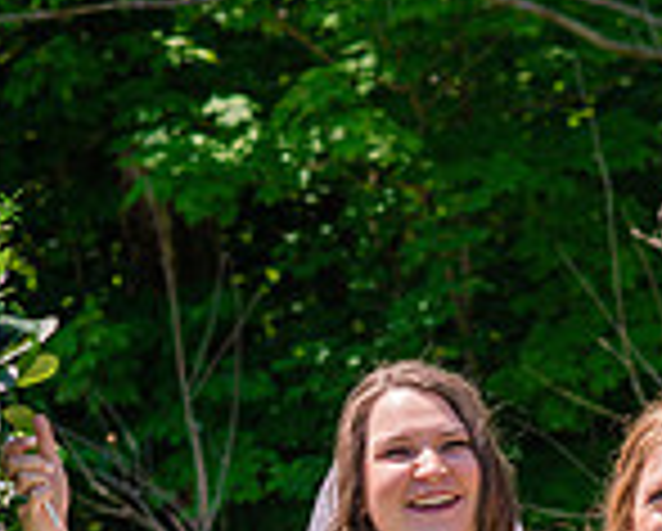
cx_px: 536
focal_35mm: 244
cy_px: 904
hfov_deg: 7.9
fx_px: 4787
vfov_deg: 6.2
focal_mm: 85
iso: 200
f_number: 5
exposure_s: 1/800
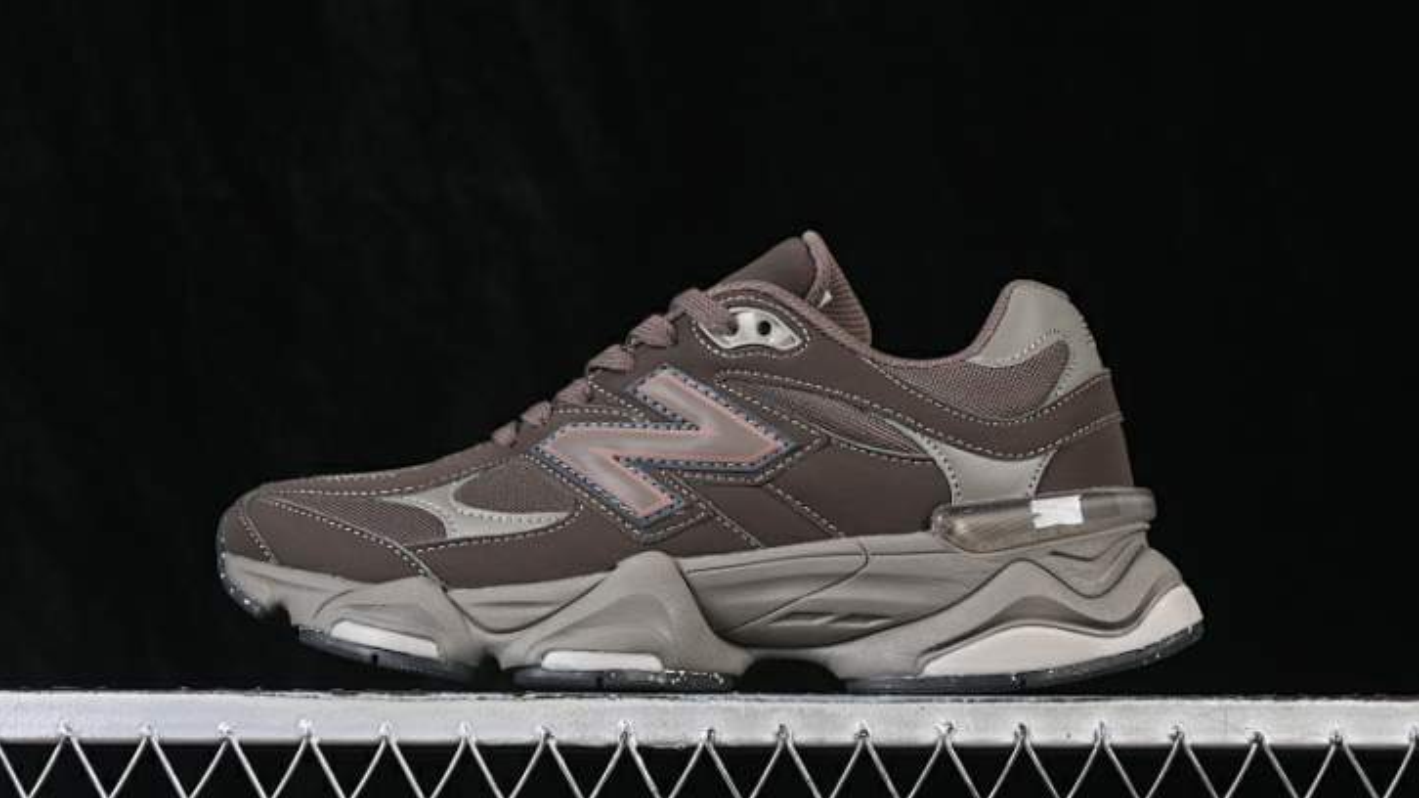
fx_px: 2972
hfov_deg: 26.9
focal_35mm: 79
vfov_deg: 15.3
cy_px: 397
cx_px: 708
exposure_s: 1/60
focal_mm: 50
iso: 160
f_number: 6.3
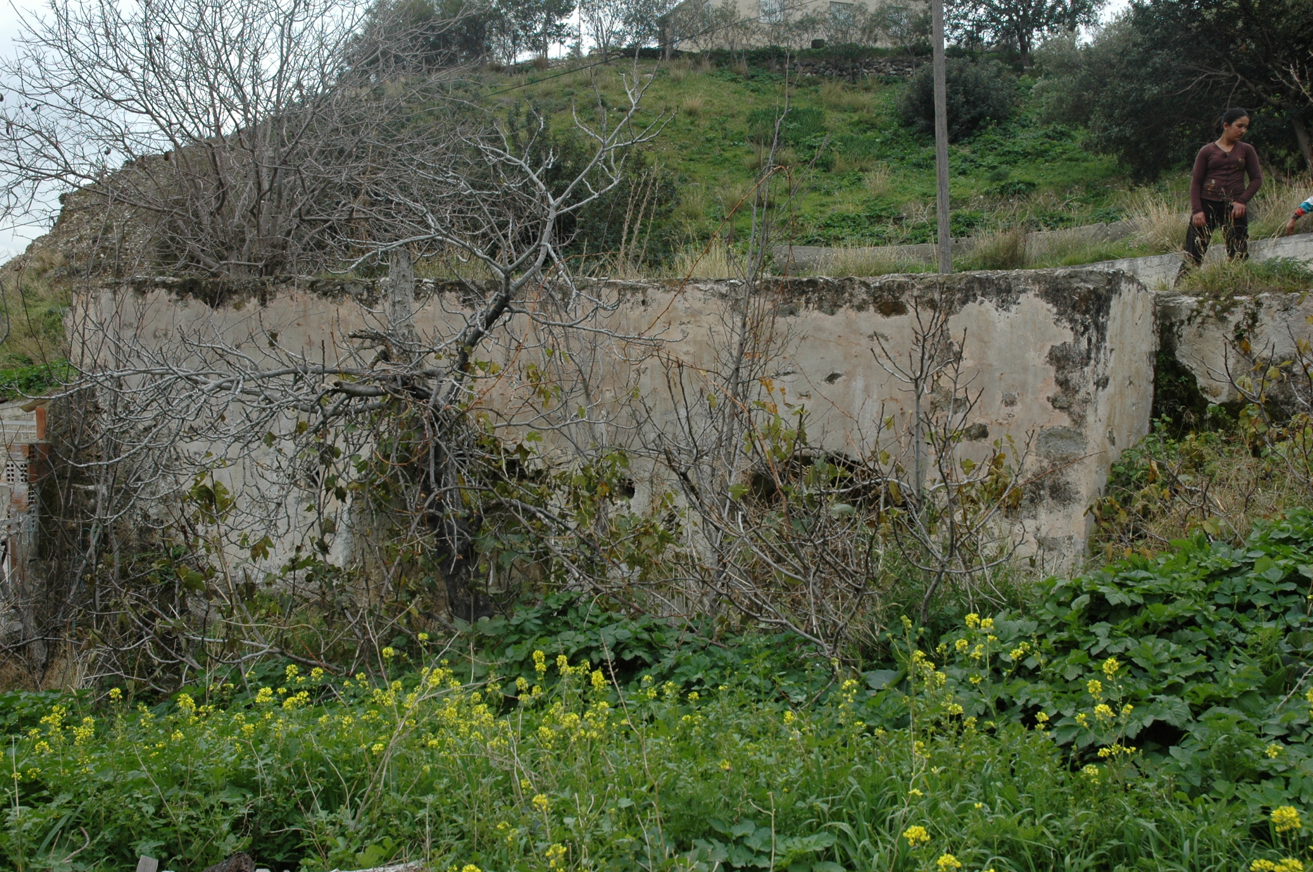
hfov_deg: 51.3
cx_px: 656
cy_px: 436
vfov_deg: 35.4
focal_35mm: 38
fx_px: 1366
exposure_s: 1/200
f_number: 7.1
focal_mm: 25
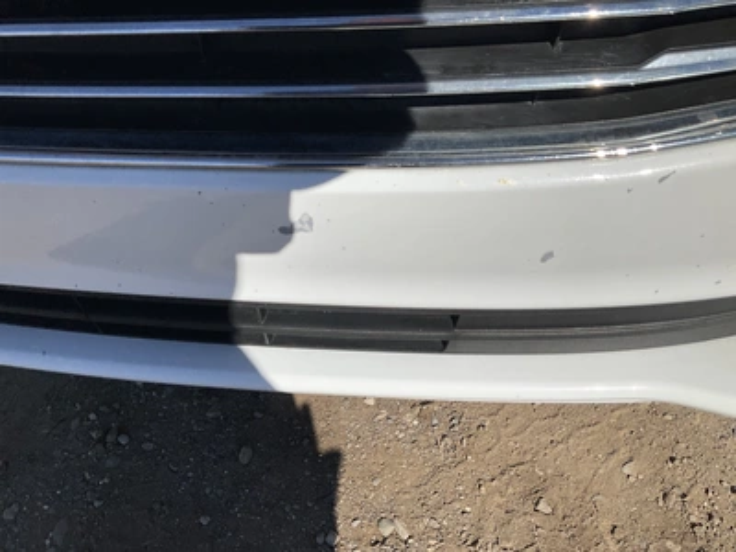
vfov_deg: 48.2
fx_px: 617
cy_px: 276
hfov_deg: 61.7
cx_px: 368
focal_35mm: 29
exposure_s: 1/3534
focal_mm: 3
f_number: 1.8
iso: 25
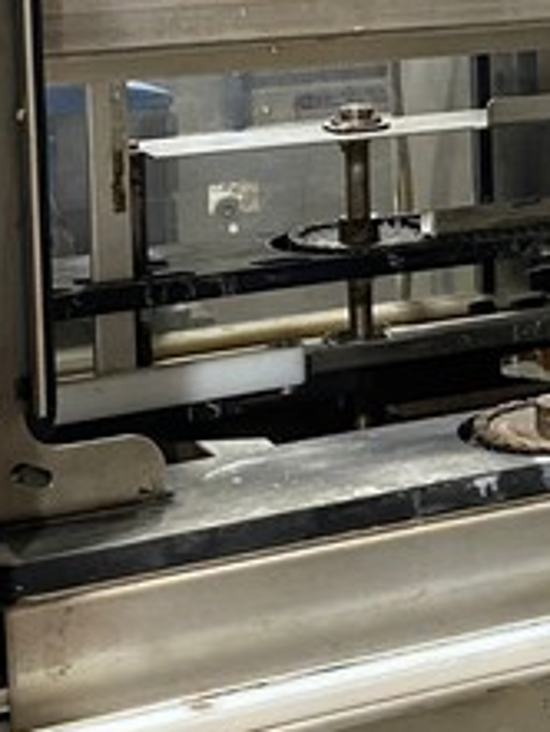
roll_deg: +1.5
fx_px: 1989
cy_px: 30
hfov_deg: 15.6
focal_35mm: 94
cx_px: 474
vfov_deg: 20.3
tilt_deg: -6.0
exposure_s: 1/60
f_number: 1.8
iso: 500
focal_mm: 4.25
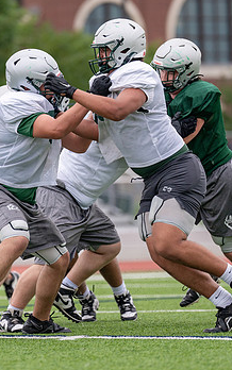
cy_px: 164
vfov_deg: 5.6
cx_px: 84
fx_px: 3757
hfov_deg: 3.5
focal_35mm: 372
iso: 250
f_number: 2.8
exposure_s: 1/2500
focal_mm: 200
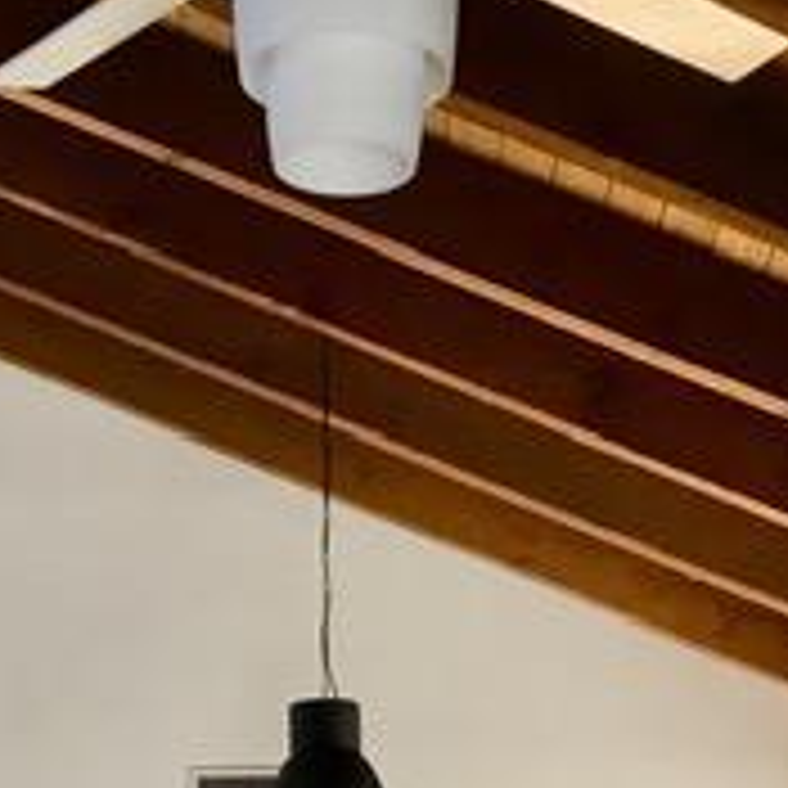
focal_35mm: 94
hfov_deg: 18.5
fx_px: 2421
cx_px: 387
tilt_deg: +3.7
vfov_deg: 17.5
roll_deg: +0.1
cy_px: 986
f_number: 2.2
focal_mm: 4.15
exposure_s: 1/30
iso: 25
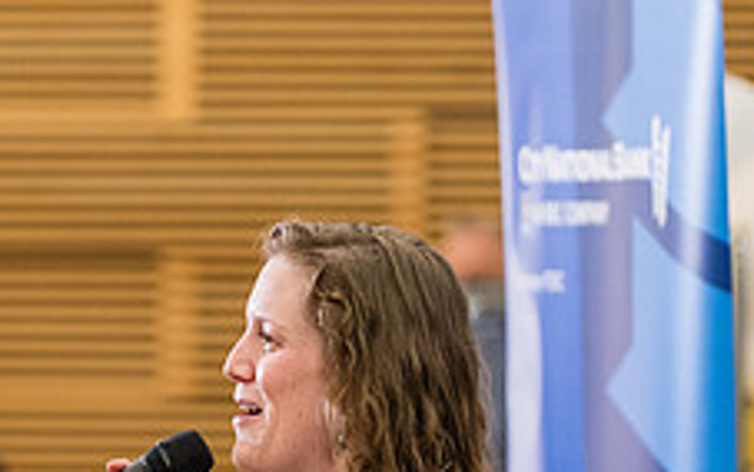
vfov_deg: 3.8
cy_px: 545
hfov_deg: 6.0
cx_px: 66
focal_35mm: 348
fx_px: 7153
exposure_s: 1/250
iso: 1250
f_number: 2.8
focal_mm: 130
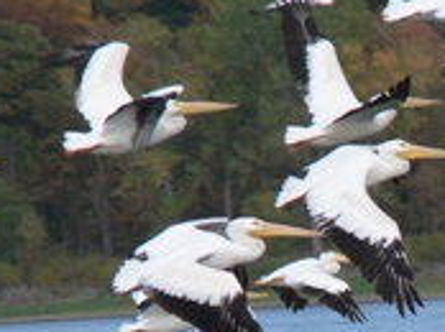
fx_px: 11721
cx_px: 272
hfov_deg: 2.2
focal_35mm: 913
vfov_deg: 1.6
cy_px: 300
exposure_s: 1/500
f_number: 3.6
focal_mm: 72
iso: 80
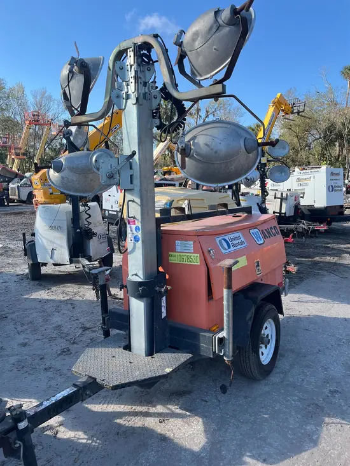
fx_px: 350
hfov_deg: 53.1
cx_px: 175
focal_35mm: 26
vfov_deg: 67.3
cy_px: 233
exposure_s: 1/1096
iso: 50
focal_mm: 5.1
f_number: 1.6
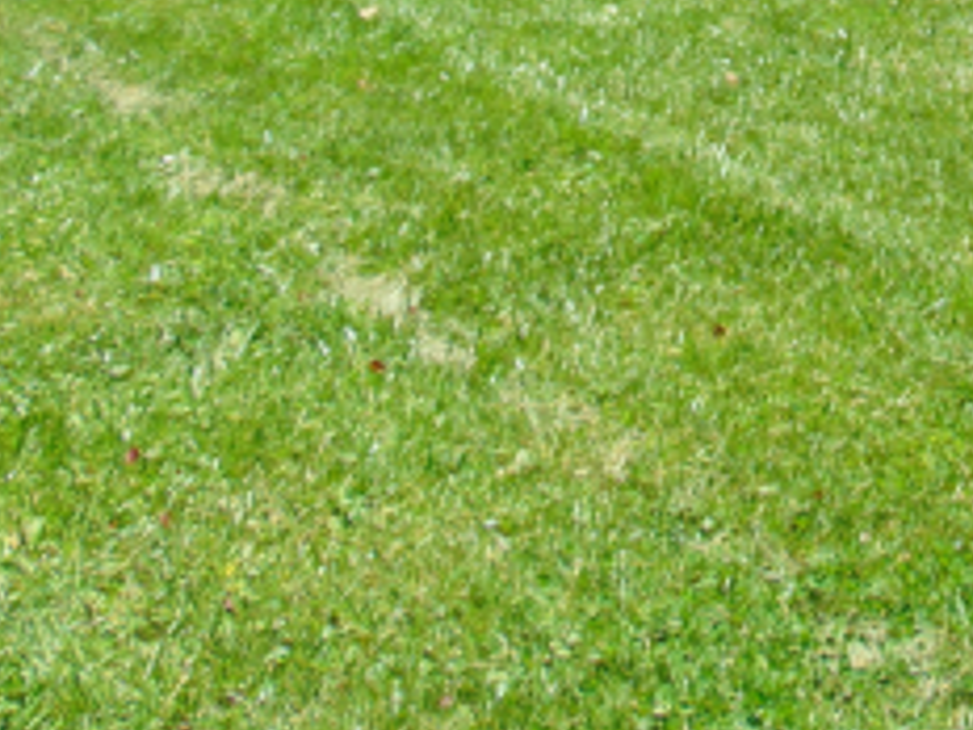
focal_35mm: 72
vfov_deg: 18.7
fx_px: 2024
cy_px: -277
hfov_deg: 25.3
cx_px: 1038
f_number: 3
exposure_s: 1/640
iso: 80
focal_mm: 4.5
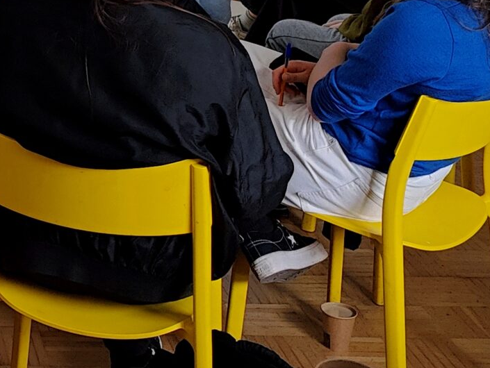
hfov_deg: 18.8
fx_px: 1332
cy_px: -112
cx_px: -206
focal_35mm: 94
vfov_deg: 15.0
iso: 50
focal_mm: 6.06
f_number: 1.8
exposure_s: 1/67
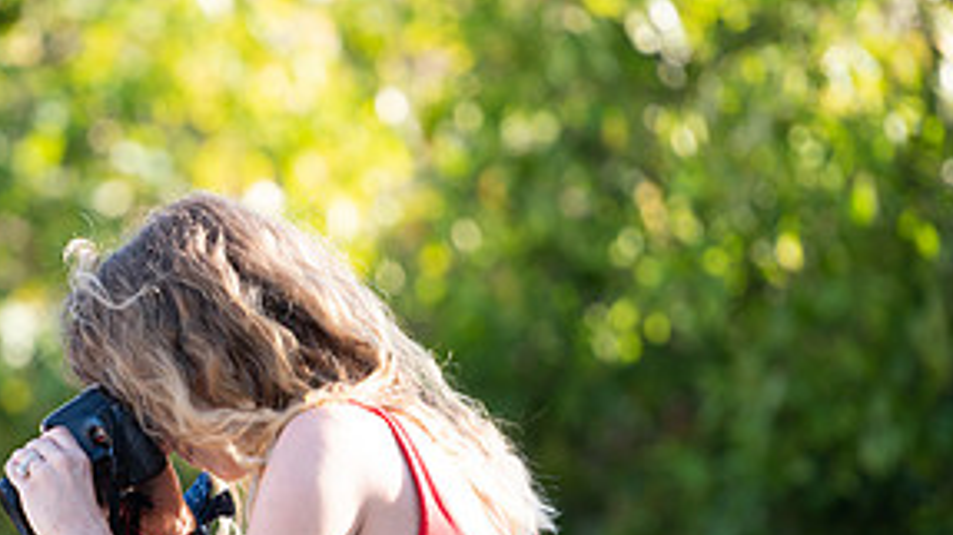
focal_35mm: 403
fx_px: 10177
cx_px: 199
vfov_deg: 3.0
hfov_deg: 5.4
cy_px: 400
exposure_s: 1/200
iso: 100
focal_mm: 190
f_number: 2.8
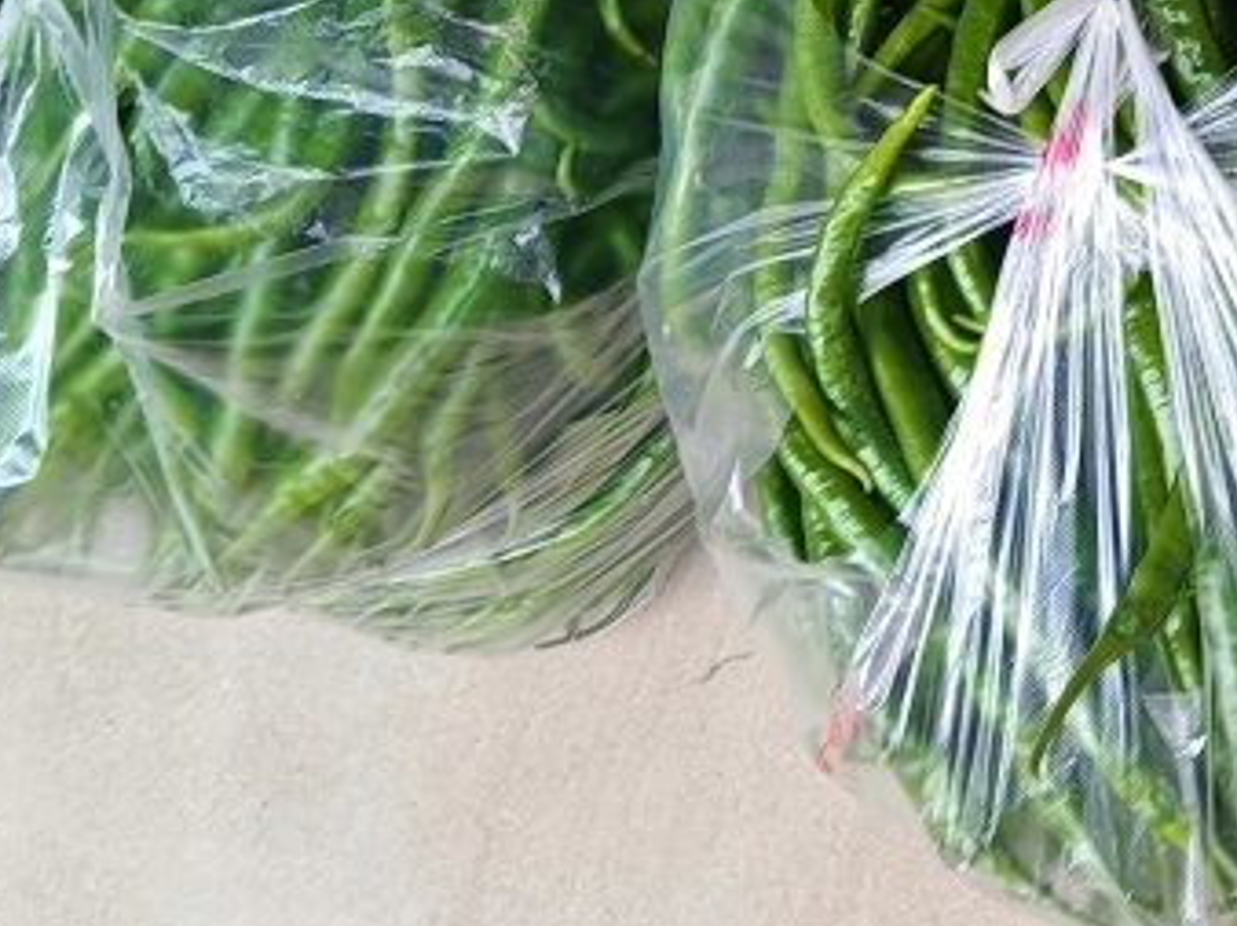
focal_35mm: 64
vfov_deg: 22.6
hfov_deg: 27.7
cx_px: 1354
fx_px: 2285
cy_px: 172
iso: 210
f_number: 1.9
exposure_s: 1/50
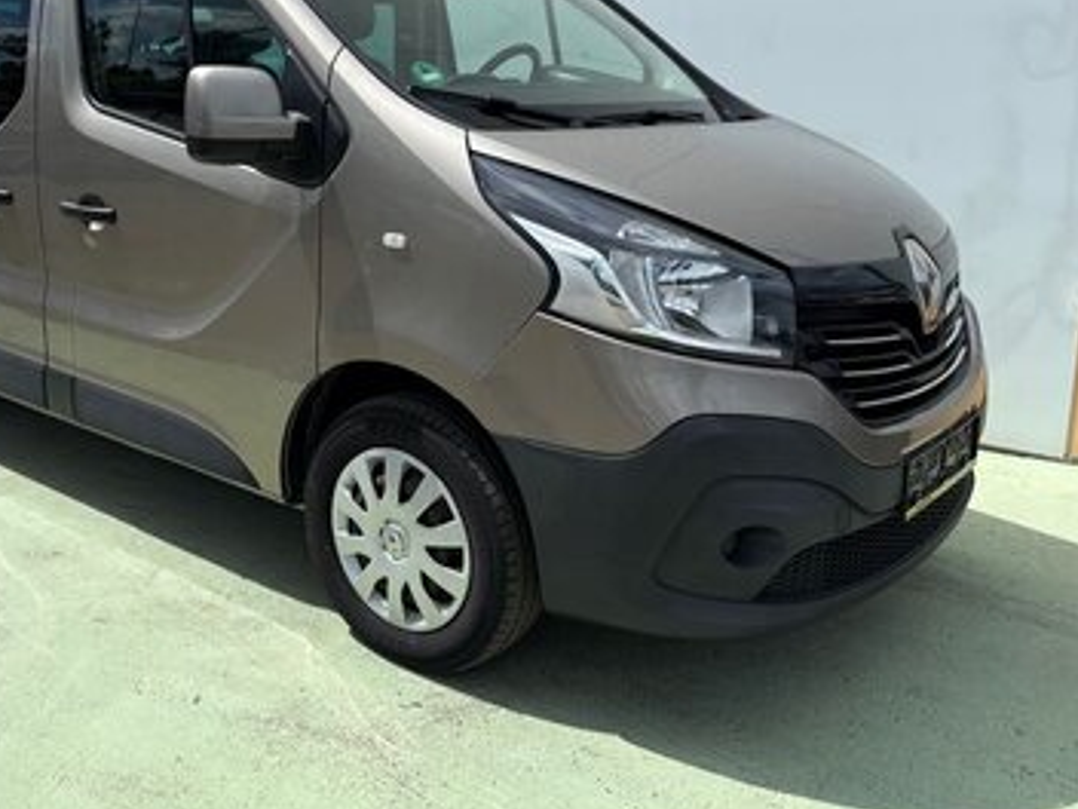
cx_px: 361
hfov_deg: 50.5
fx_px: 1121
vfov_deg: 39.3
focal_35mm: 36
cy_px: 279
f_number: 1.6
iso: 50
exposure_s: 1/5814
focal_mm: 5.96
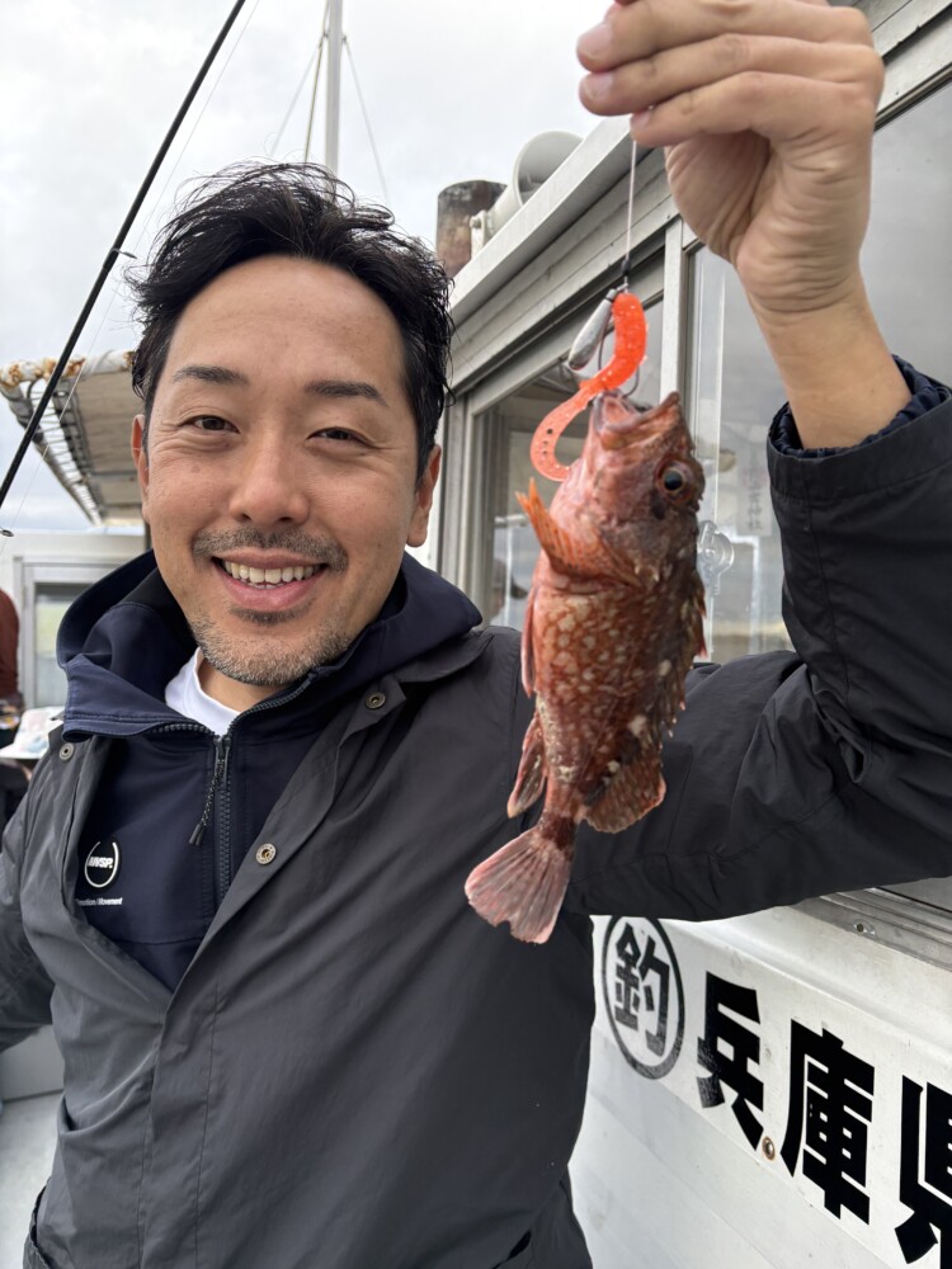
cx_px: 476
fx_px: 953
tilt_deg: +5.2
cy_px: 634
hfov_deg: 53.1
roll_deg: -4.8
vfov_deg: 67.3
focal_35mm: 26
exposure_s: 1/131
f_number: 1.6
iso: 125
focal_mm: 5.96
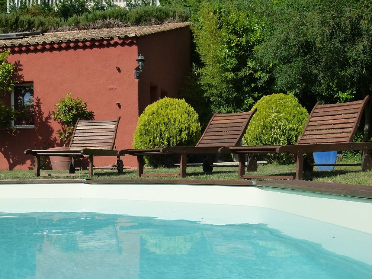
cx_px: 186
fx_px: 505
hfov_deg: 40.4
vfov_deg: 30.9
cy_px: 140
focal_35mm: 47
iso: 160
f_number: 4
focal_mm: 8.5
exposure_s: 1/1300
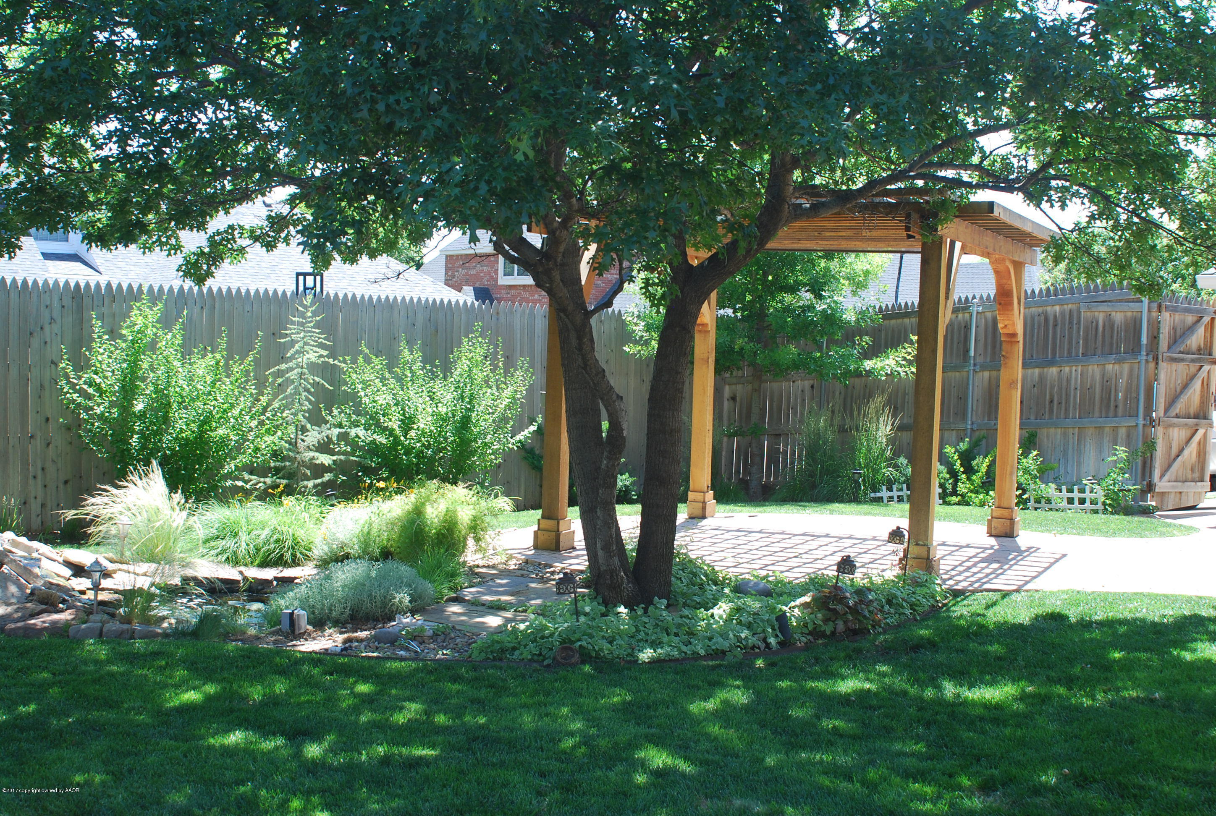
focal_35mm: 42
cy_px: 408
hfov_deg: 46.3
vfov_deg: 32.0
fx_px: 1422
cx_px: 608
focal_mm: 28
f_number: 8
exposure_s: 1/60
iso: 140
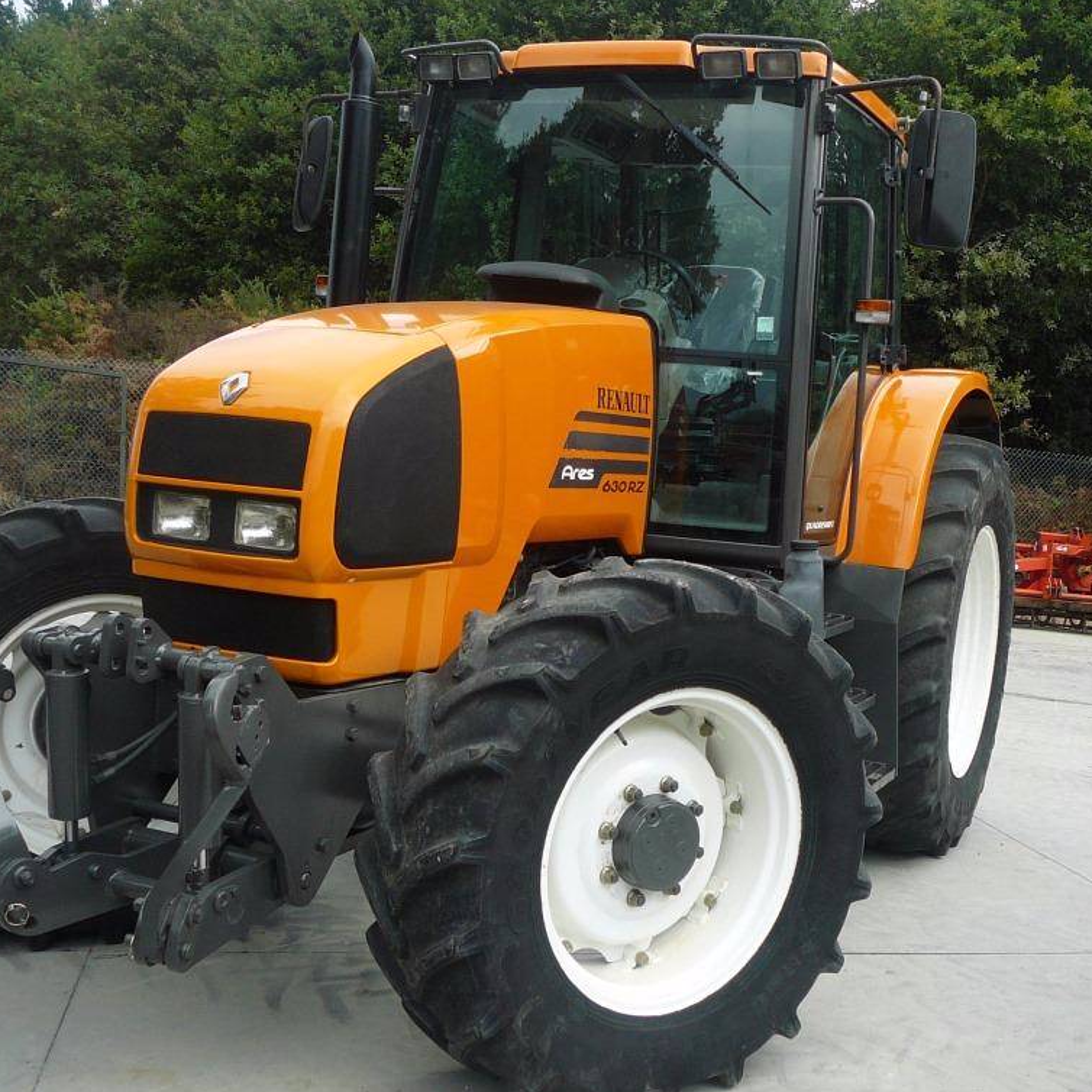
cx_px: 682
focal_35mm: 42
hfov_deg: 39.8
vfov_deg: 40.0
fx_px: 1499
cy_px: 552
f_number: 2.8
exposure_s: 1/250
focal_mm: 5.2
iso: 80
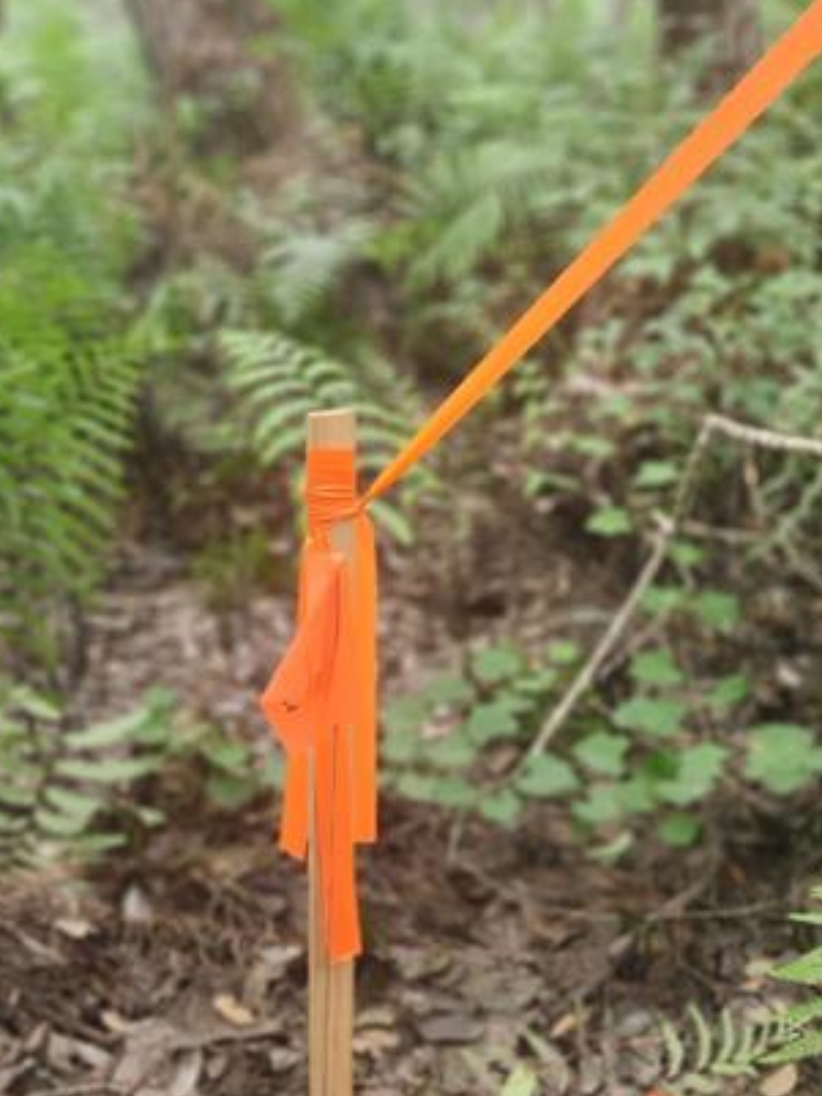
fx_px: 1392
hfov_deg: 32.9
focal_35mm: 44
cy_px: 506
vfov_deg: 42.9
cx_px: 440
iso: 200
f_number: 1.8
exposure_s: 1/120
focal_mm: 6.4
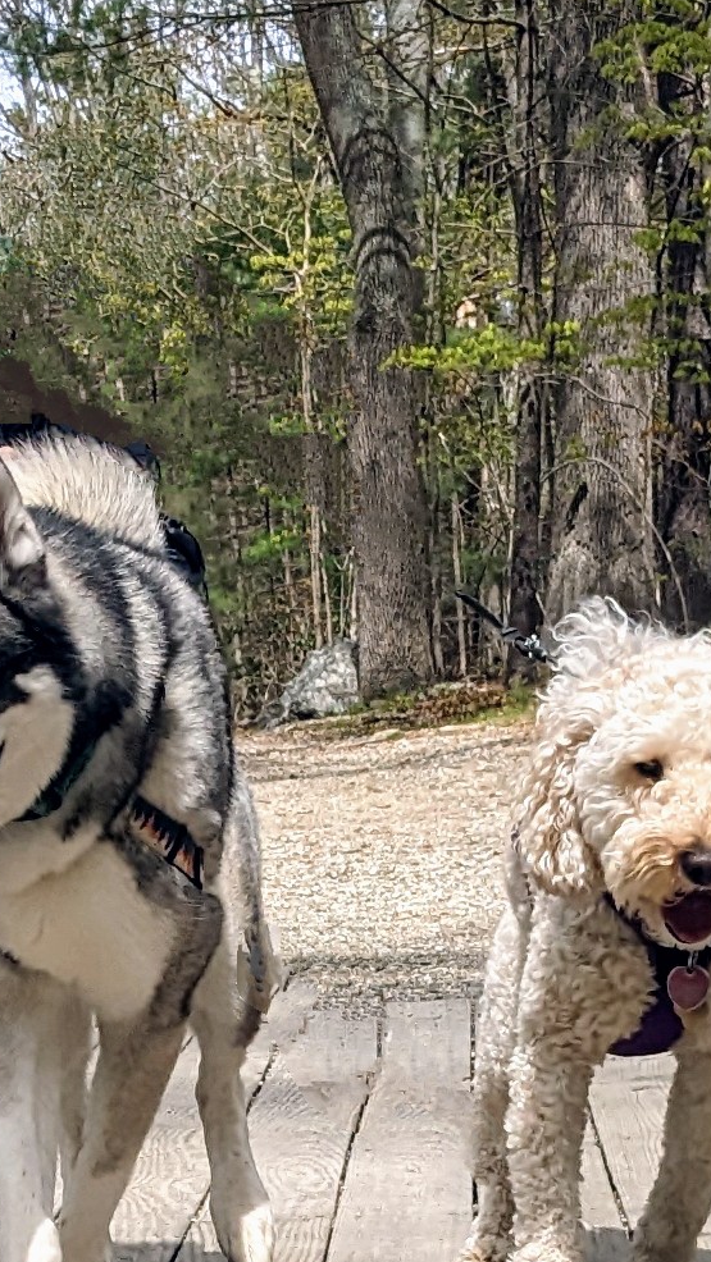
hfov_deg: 17.7
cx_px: 277
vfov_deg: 29.4
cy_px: 1184
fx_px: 2278
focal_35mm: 68
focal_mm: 4.38
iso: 54
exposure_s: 1/2336
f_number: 1.73
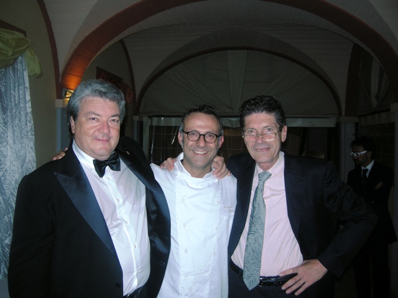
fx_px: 414
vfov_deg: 39.7
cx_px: 199
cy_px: 149
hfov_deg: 51.4
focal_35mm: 36
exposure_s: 1/60
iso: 64
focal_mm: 7.5
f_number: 2.7
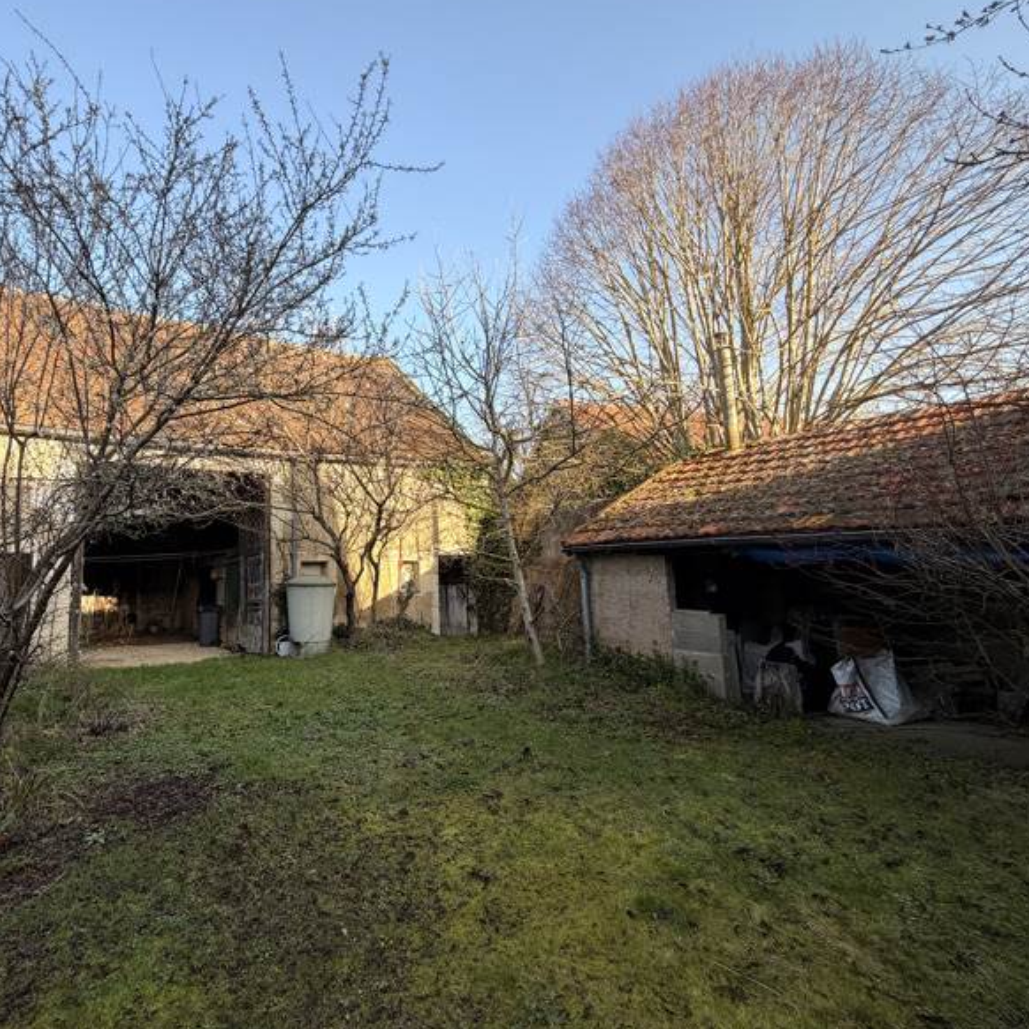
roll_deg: +0.9
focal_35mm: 17
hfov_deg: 81.7
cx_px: 361
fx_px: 572
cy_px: 506
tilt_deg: +7.2
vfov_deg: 84.0
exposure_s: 1/405
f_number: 2.2
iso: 50
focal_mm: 2.22
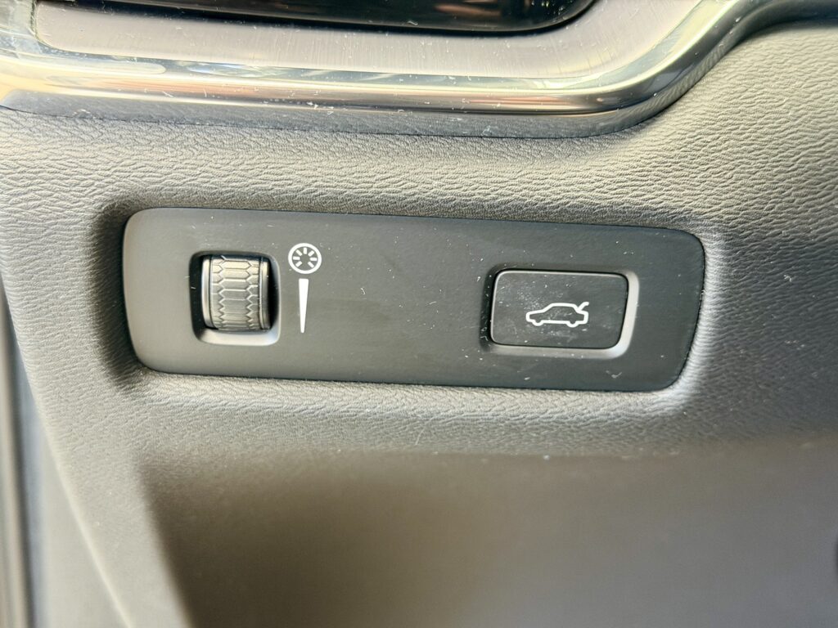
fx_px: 1162
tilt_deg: -15.5
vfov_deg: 30.3
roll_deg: -0.3
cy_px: 314
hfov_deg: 39.7
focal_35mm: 48
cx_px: 419
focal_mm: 6.76
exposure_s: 1/33
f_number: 1.78
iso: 500
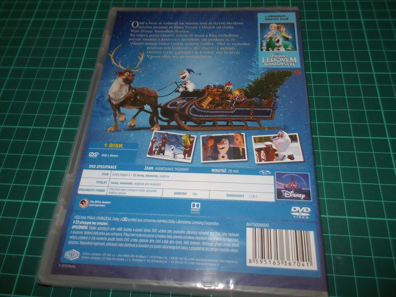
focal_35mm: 29
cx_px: 198
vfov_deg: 48.2
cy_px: 148
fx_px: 332
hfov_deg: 61.7
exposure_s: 1/30
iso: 200
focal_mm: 4.1
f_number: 3.3
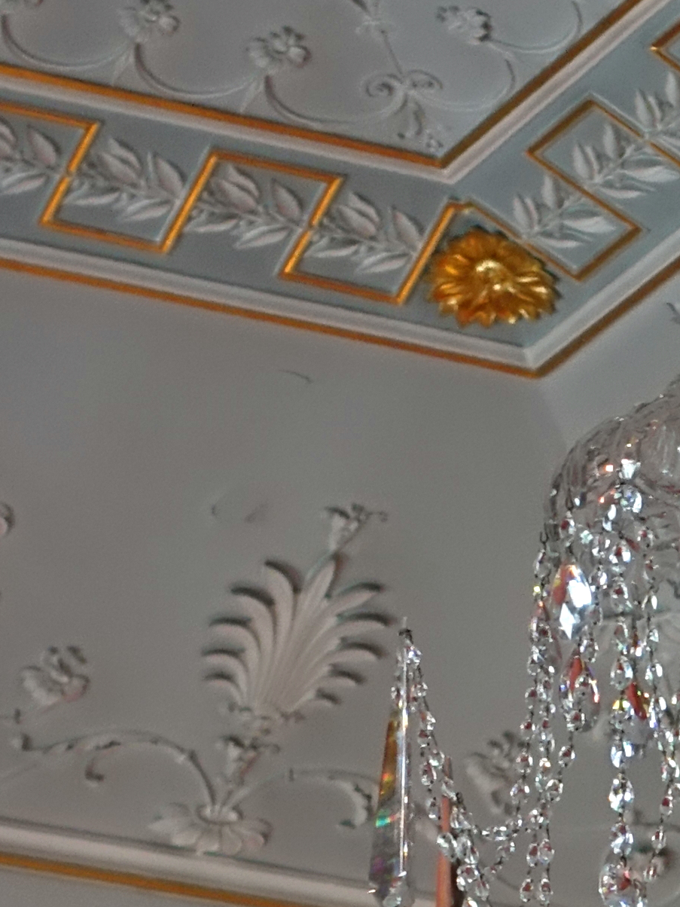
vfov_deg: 6.4
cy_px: 1220
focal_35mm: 306
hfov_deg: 4.8
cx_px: 782
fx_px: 8015
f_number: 2.8
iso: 800
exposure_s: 1/25
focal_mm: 25.7
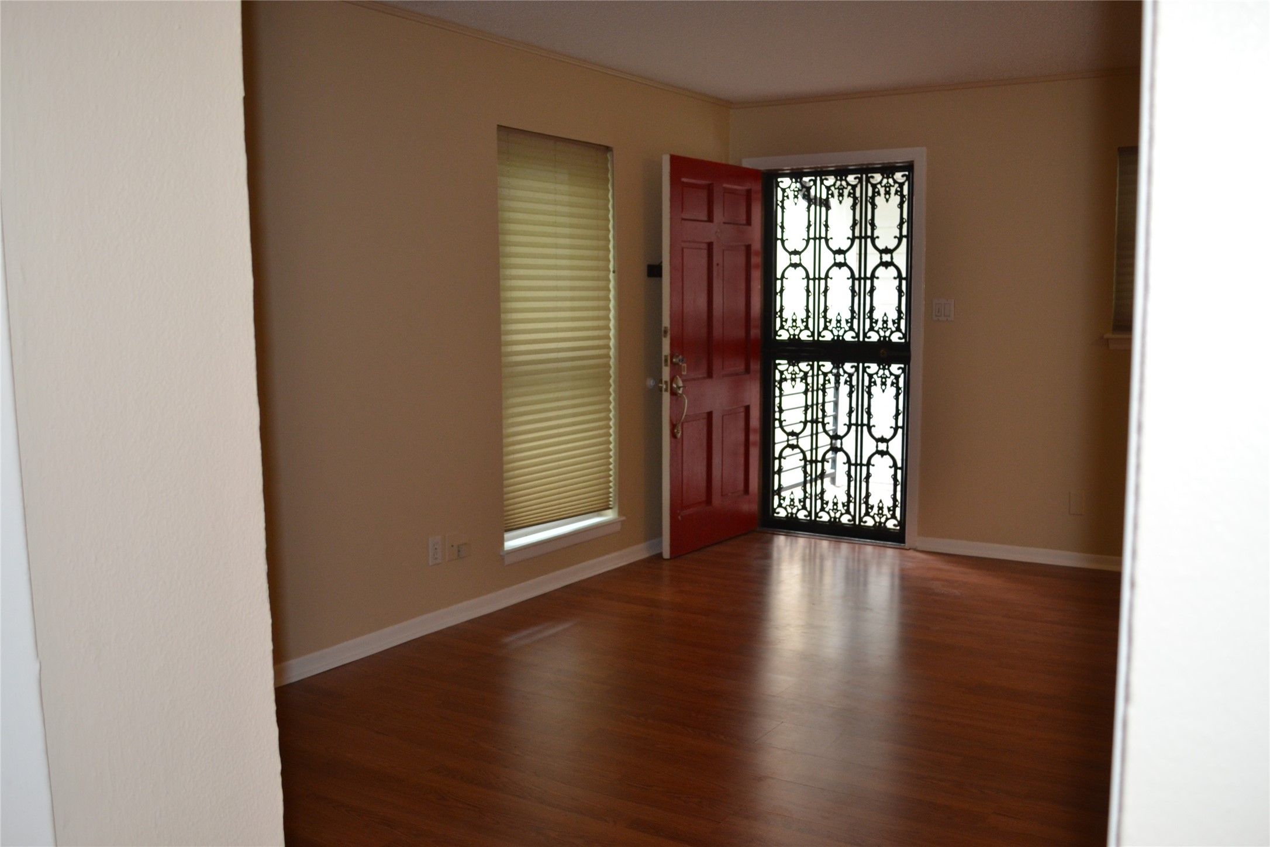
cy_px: 424
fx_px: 1164
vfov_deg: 40.0
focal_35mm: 33
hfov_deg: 57.2
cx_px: 635
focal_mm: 22
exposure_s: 1/60
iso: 450
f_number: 3.8
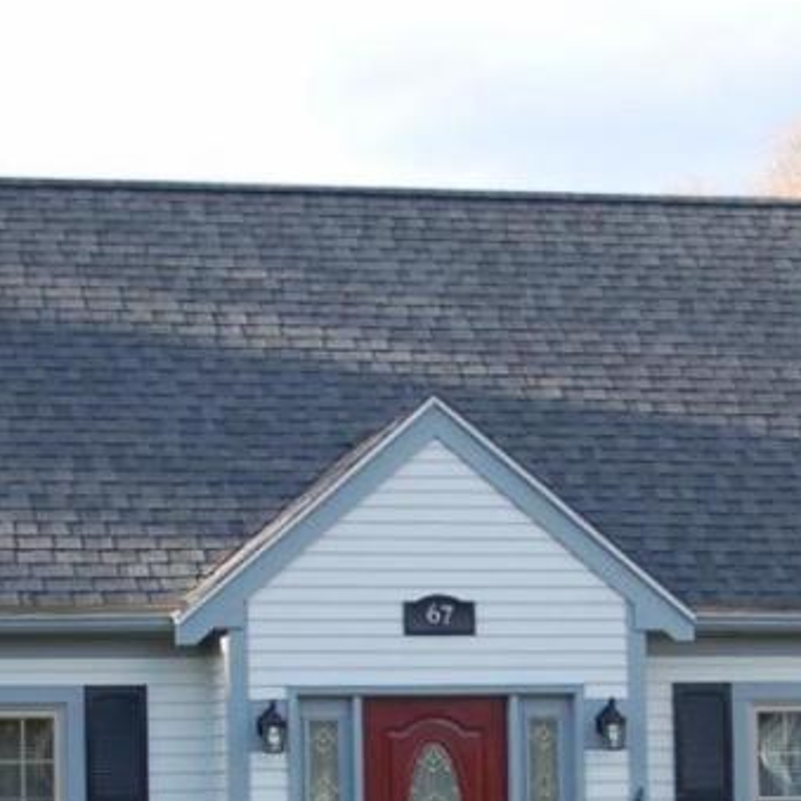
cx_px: 569
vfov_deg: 12.4
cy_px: 815
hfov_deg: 12.5
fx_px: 3639
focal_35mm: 139
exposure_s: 1/125
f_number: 5.6
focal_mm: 32
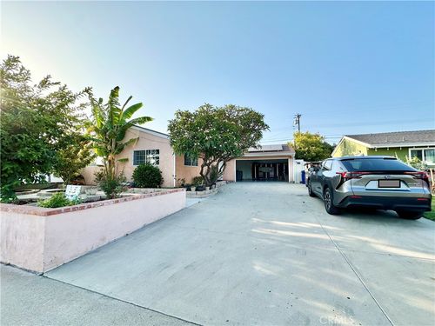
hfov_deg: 102.1
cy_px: 163
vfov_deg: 85.7
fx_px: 176
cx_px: 218
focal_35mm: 14
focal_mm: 2.22
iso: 40
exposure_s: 1/739
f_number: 2.2
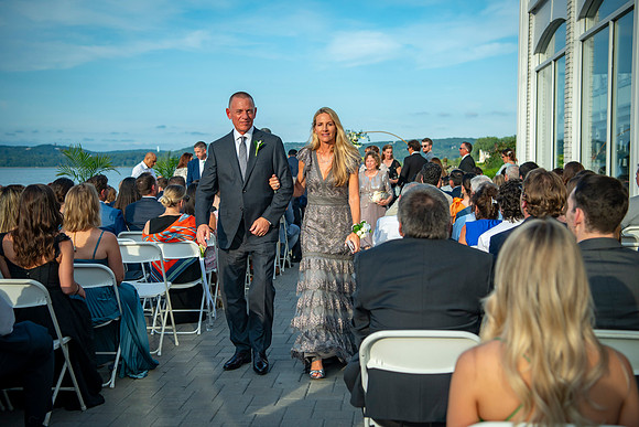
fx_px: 902
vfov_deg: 26.6
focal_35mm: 51
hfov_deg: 39.0
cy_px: 208
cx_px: 316
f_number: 4
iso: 400
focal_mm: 48
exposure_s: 1/3200
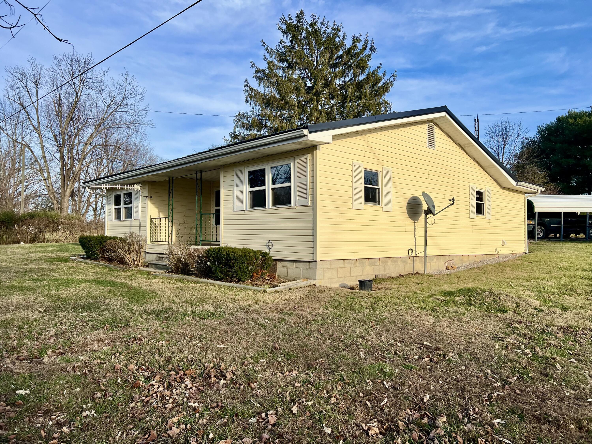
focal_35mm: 26
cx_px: 296
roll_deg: +0.2
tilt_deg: +5.3
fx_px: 445
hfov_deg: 67.3
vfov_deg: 53.1
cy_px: 222
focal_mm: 5.7
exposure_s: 1/2513
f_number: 1.5
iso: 50
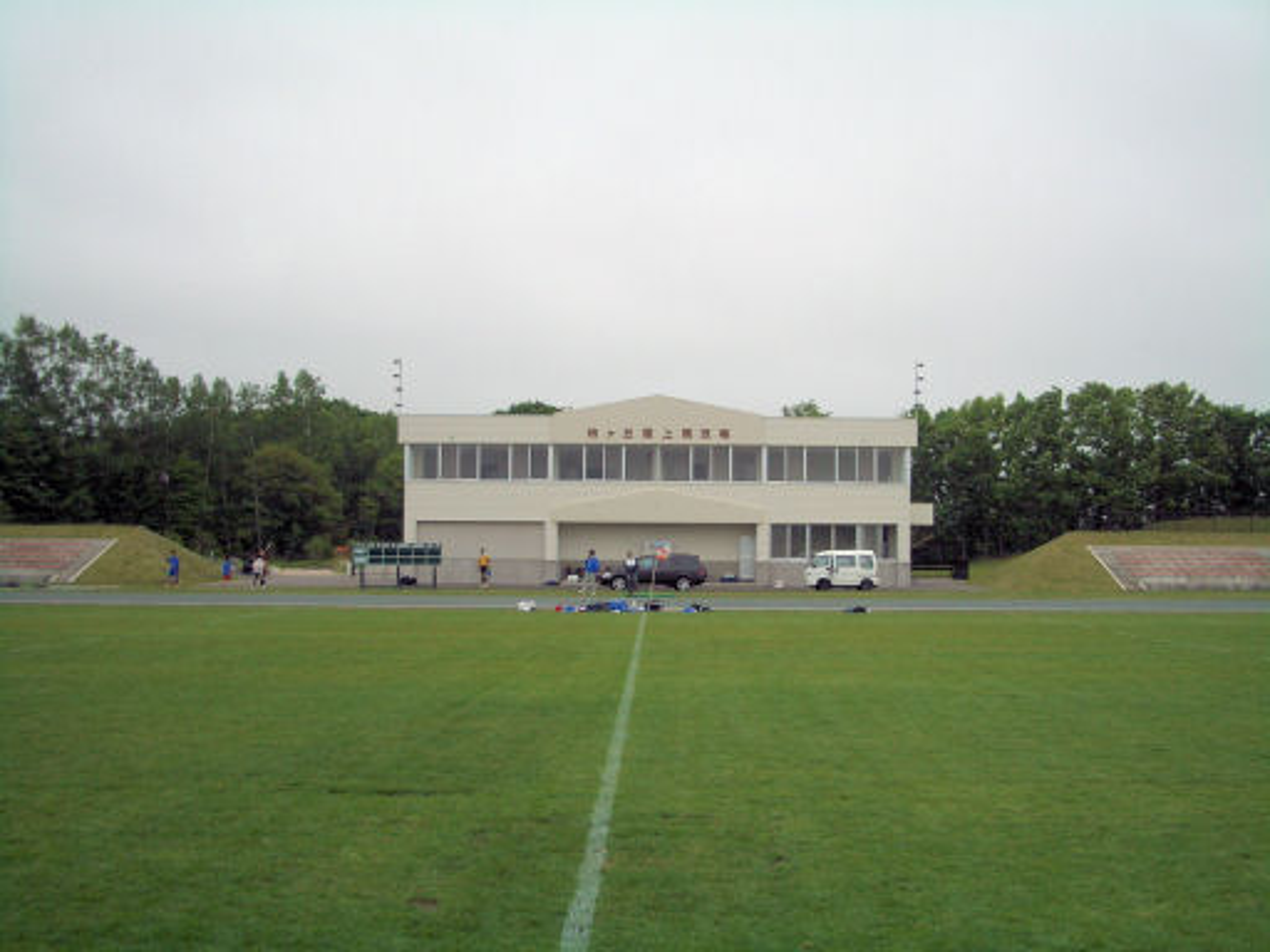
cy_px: 476
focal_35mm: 41
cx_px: 635
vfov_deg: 35.1
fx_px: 1504
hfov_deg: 45.8
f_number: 2.8
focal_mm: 6.8
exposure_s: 1/320
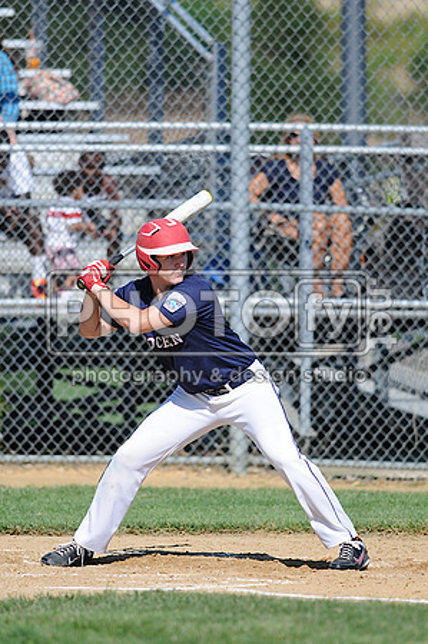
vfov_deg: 4.6
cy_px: 322
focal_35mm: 450
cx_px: 214
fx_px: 8043
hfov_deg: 3.0
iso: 200
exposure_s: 1/2000
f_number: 4
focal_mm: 300
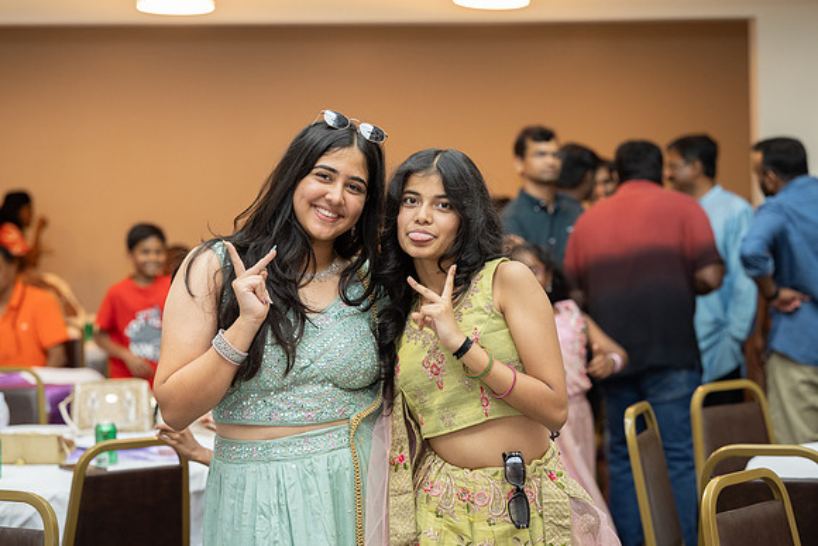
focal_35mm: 85
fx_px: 1942
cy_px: 273
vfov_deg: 16.0
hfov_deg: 23.8
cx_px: 409
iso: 800
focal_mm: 85
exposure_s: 1/160
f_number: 3.5
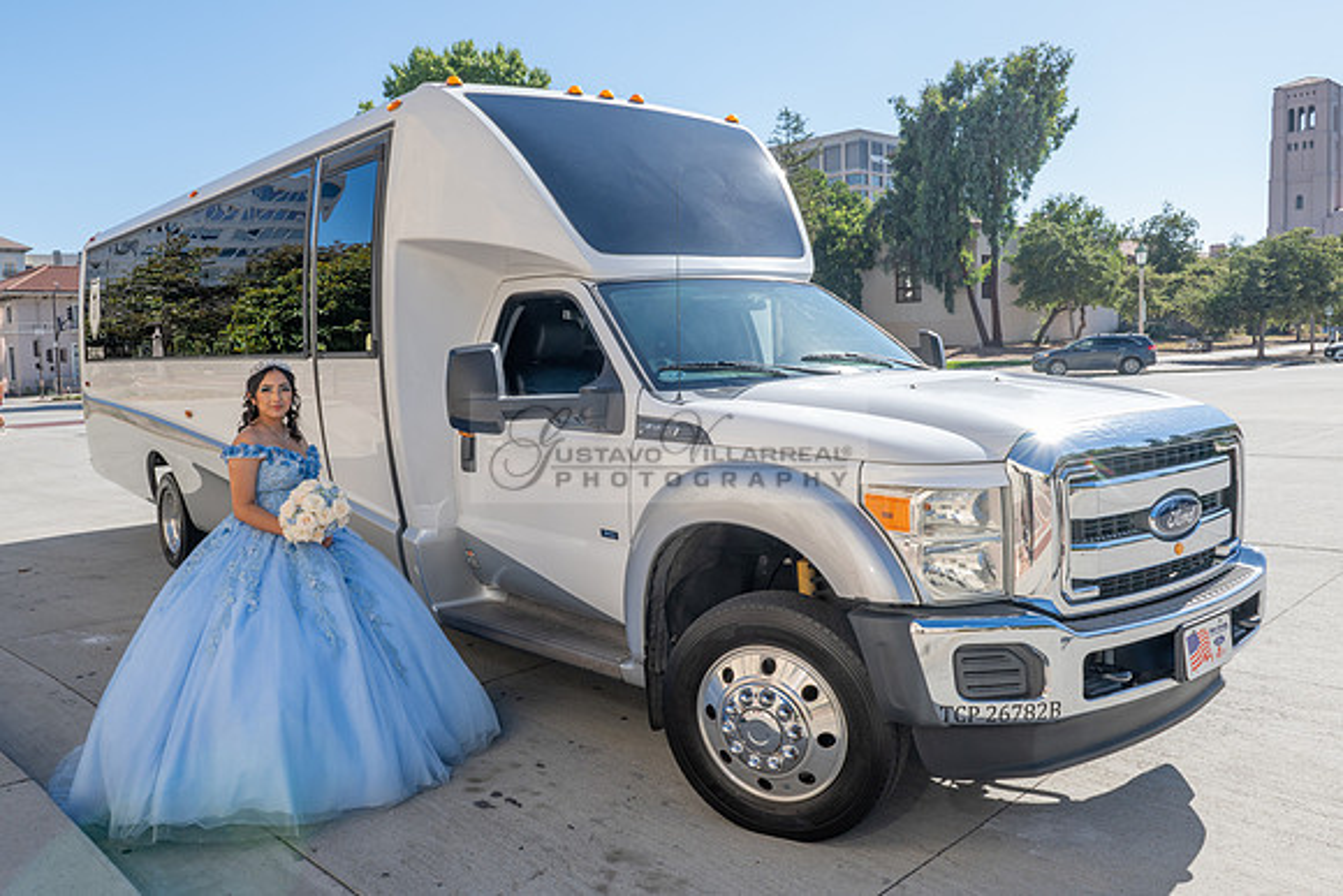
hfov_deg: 64.9
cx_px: 565
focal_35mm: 28
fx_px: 1049
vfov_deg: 46.2
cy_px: 430
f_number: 11
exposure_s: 1/125
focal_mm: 24
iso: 200
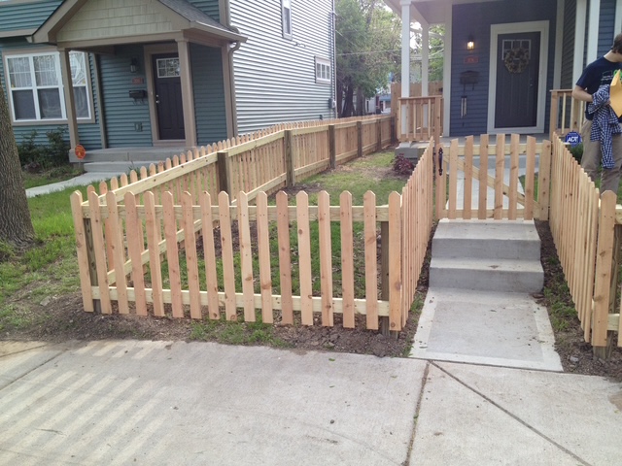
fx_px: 629
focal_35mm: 35
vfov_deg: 40.7
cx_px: 311
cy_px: 233
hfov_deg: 52.6
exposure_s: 1/302
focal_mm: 4.28
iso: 50
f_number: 2.4
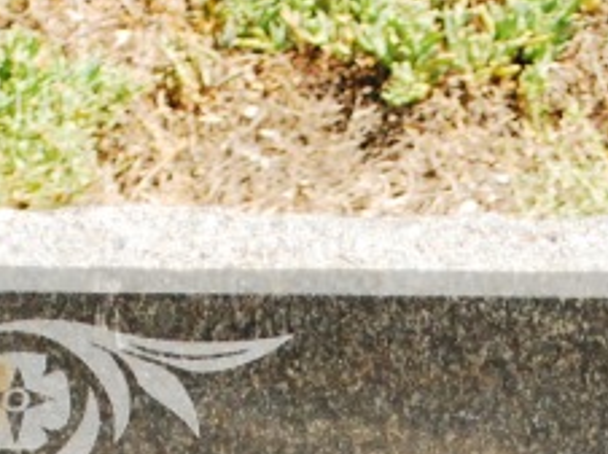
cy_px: 909
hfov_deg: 7.6
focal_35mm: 262
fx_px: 4597
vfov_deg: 5.5
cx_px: 511
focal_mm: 40
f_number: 5.3
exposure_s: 1/3200
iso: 1600
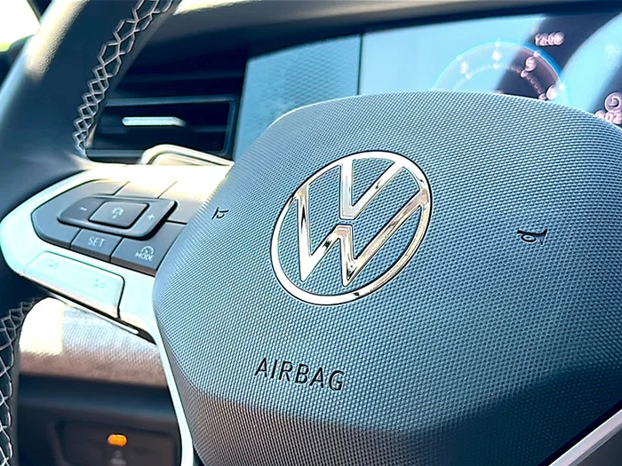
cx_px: 311
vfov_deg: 30.3
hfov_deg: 39.7
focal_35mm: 48
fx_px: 862
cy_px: 233
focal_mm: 6.86
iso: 100
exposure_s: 1/313
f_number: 1.78
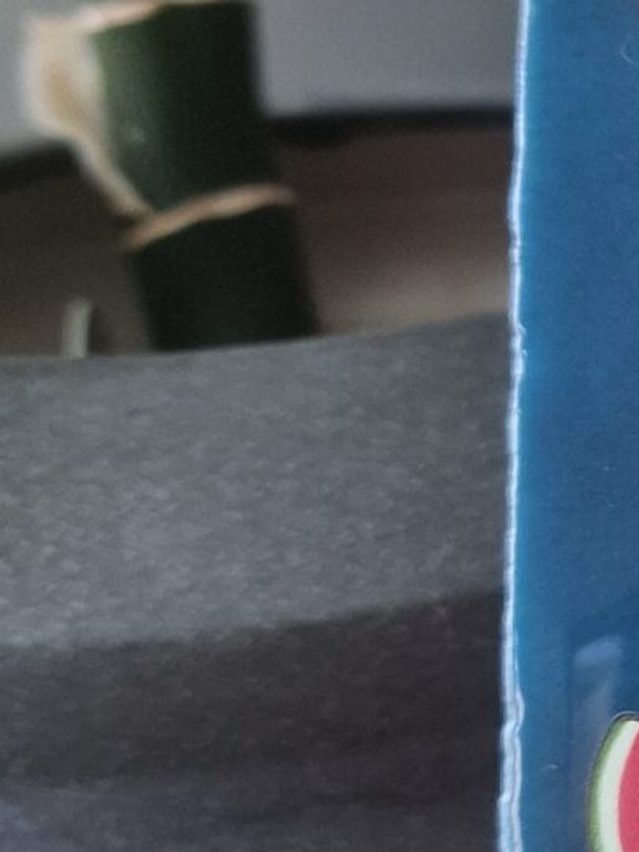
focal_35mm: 109
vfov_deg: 18.0
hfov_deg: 11.7
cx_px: 1414
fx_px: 2683
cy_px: 330
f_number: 1.8
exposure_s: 1/100
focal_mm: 6.4
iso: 160
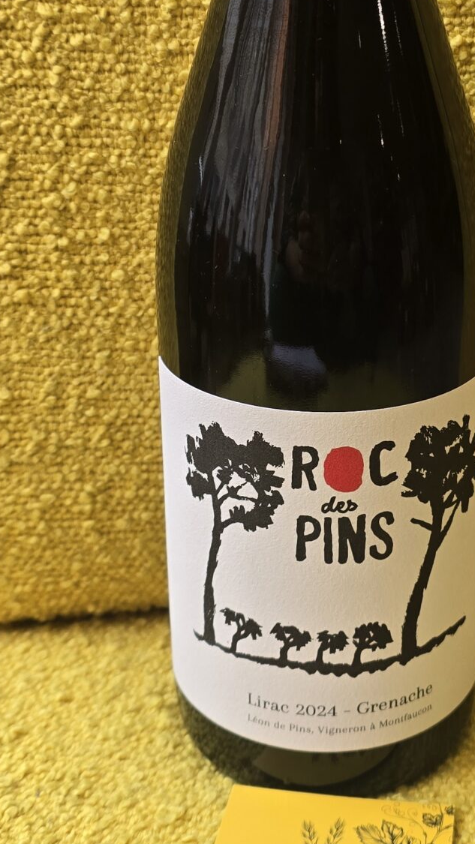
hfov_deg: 20.9
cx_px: 354
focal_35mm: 57
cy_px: 314
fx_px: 1276
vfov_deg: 36.4
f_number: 1.7
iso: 64
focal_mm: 6.3
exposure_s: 1/100
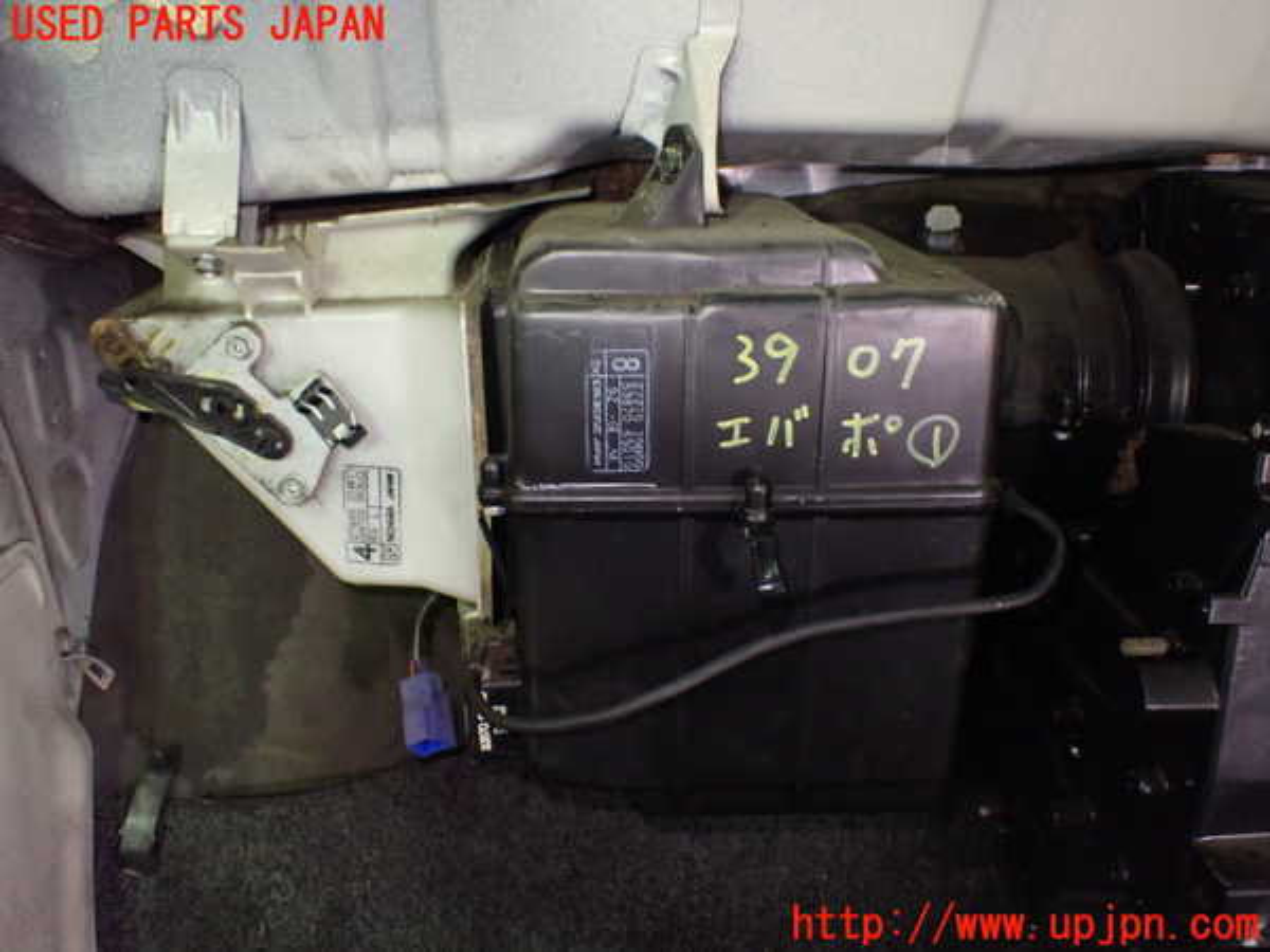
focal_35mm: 30
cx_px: 635
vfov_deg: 46.8
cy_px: 476
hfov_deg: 60.0
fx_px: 1101
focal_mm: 5.4
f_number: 2.3
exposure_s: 1/30
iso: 1000
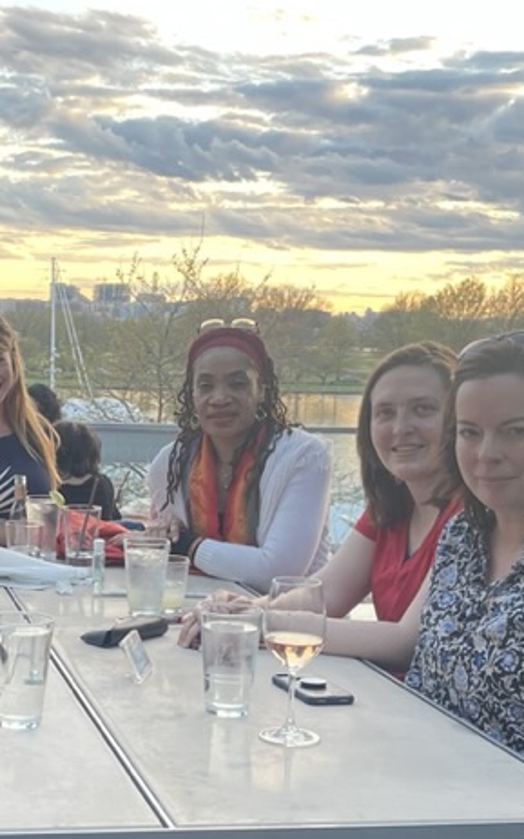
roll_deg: -2.0
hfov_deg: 20.6
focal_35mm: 61
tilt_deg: -11.5
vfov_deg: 32.9
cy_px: 616
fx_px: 1395
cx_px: 0
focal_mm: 4.2
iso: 40
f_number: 1.6
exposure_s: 1/121
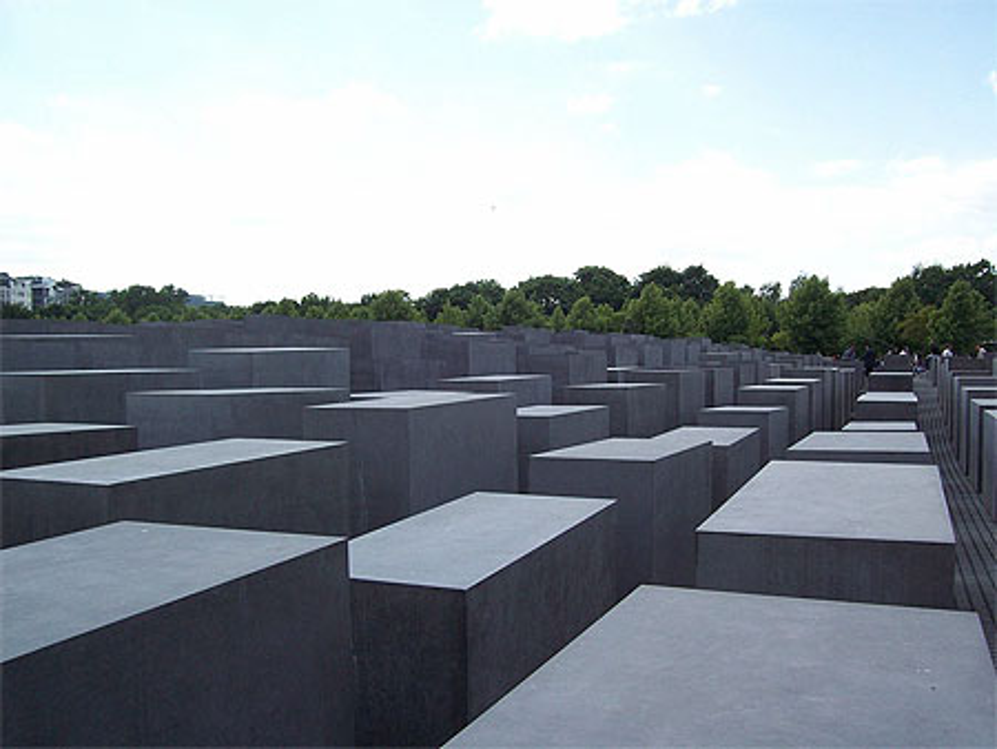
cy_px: 374
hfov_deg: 51.3
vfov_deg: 39.7
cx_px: 498
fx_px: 1037
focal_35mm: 36
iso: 80
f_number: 4.8
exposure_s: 1/355
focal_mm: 6
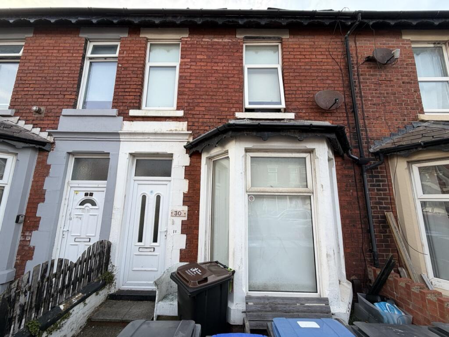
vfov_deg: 85.7
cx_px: 224
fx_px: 182
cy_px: 168
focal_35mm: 14
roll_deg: -0.5
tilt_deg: +9.9
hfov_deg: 102.1
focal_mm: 2.22
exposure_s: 1/151
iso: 40
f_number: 2.2
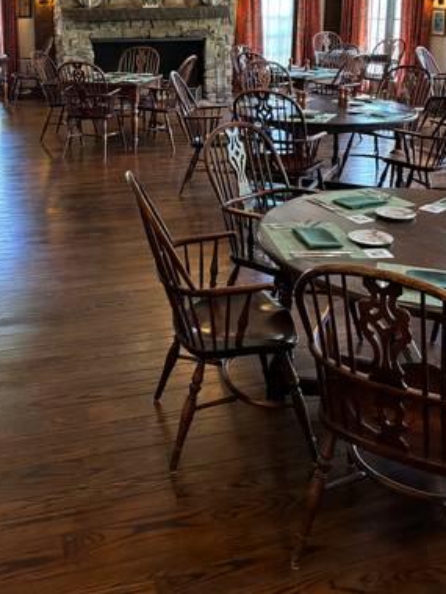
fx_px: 704
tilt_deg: -12.7
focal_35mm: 41
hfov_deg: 34.9
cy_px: 127
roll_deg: +0.7
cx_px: 166
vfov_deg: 43.8
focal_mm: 5.96
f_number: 1.6
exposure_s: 1/60
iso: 400
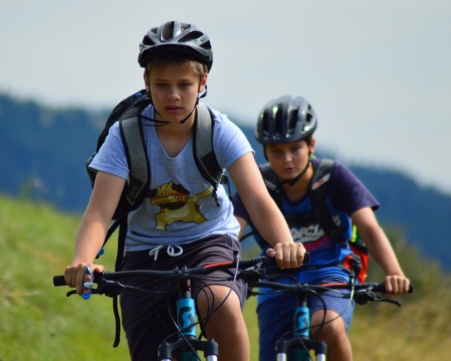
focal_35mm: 510
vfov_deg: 3.0
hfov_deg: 3.8
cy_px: 181
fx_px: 6809
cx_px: 186
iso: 400
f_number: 5.6
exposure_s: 1/1250
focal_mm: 300
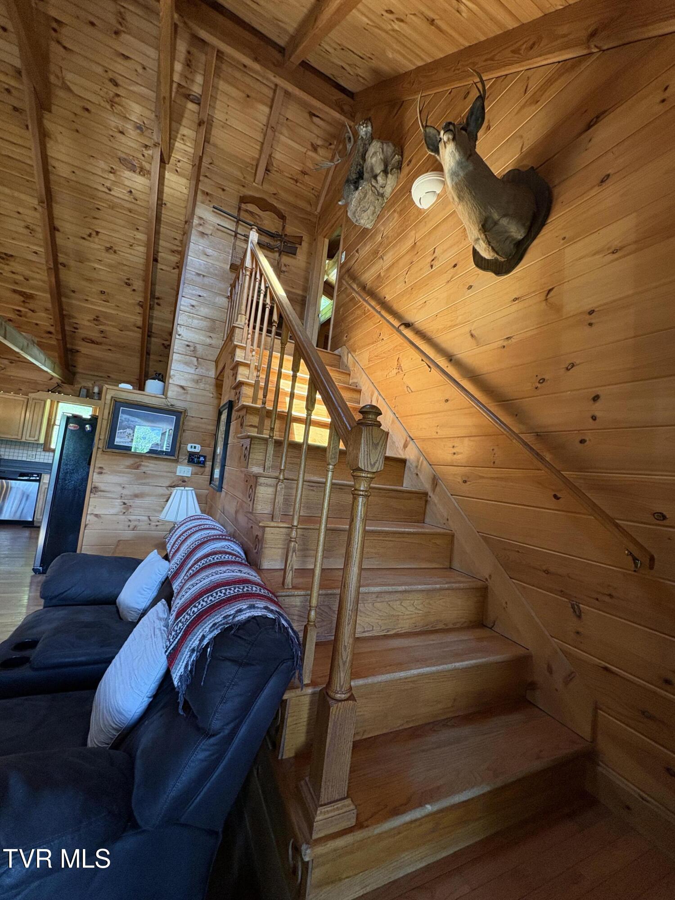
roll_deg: -6.0
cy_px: 450
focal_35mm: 14
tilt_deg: +4.8
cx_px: 338
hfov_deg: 85.7
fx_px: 364
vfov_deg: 102.1
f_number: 2.2
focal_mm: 2.22
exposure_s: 1/60
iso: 250
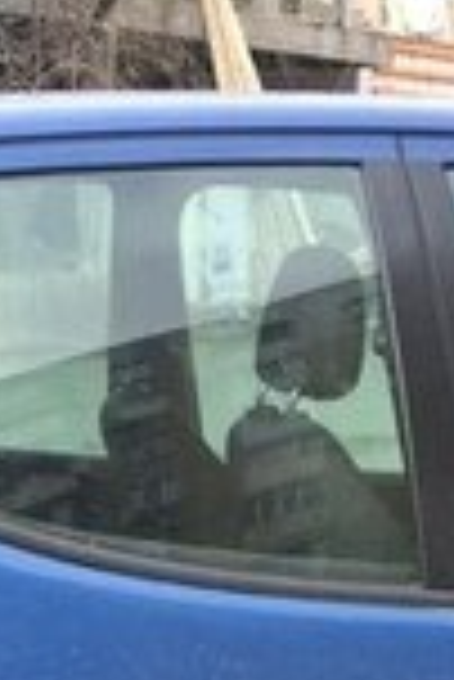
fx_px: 2491
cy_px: 1110
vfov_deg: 14.2
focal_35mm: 132
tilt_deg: -20.0
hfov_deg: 10.4
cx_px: 225
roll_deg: +0.4
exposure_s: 1/203
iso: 32
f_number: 2.2
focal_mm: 4.15
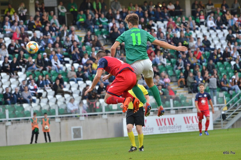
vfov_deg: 4.7
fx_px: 1954
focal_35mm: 292
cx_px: 120
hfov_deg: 7.1
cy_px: 80
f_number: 5.3
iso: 2000
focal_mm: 195
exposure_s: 1/1000
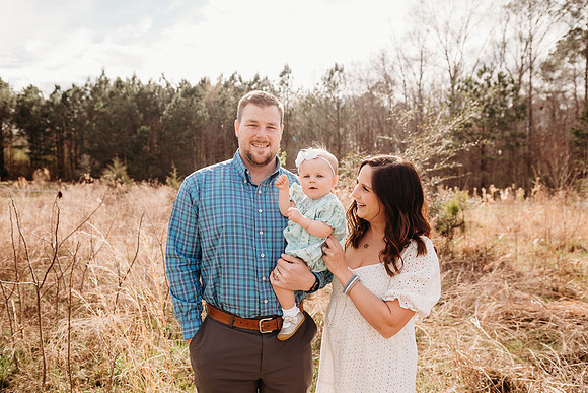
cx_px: 294
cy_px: 196
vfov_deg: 53.2
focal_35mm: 24
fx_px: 392
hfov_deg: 73.7
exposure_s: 1/800
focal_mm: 24
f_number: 3.5
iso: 100
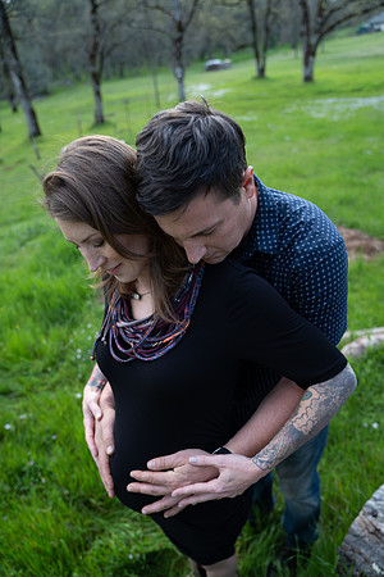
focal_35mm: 24
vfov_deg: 73.7
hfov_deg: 53.1
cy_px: 288
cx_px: 192
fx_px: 384
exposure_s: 1/250
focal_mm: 24
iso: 200
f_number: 2.8
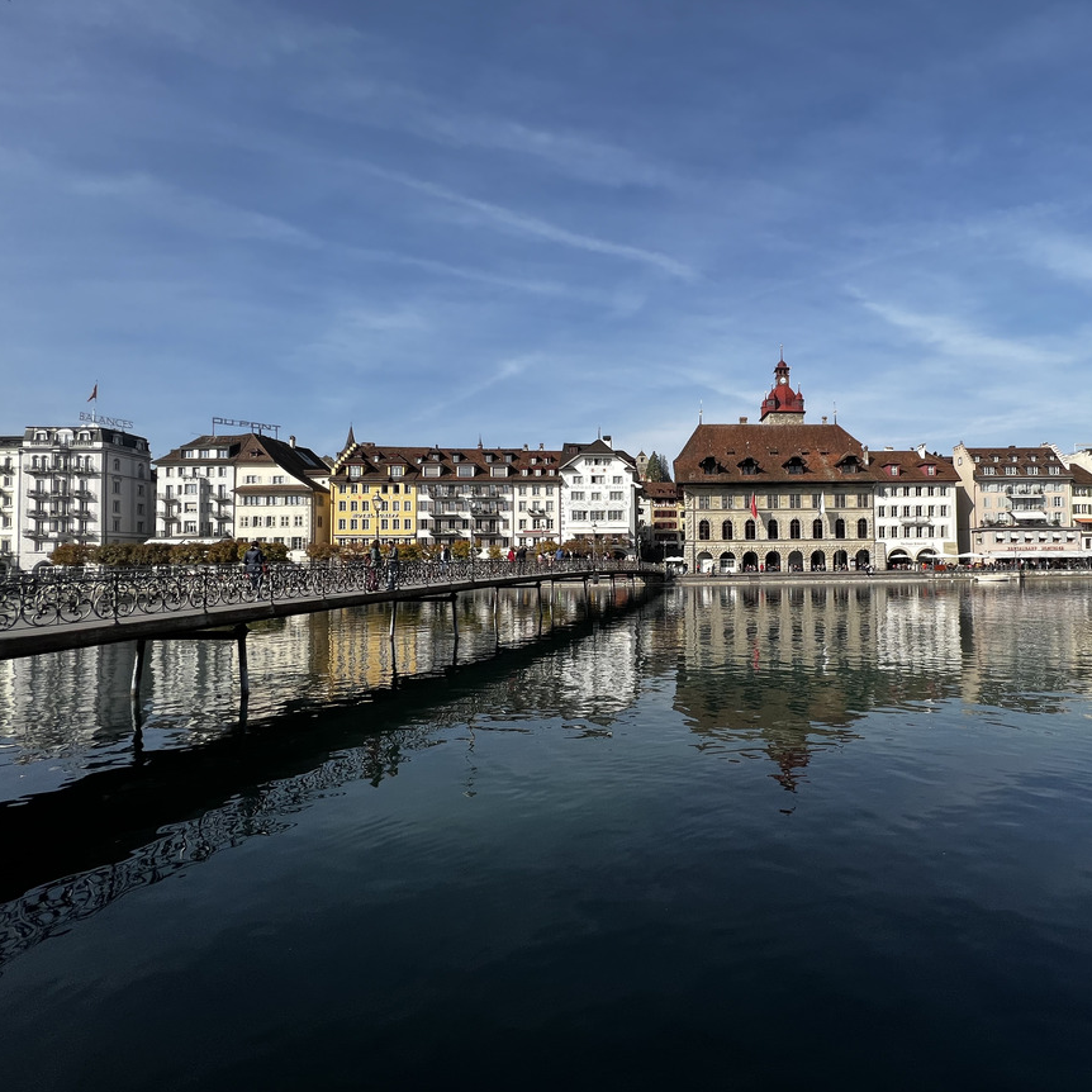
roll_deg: +0.7
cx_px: 713
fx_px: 571
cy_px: 546
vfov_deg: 87.4
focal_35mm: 16
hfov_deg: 84.9
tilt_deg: +1.6
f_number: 1.8
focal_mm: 1.57
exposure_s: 1/1845
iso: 32
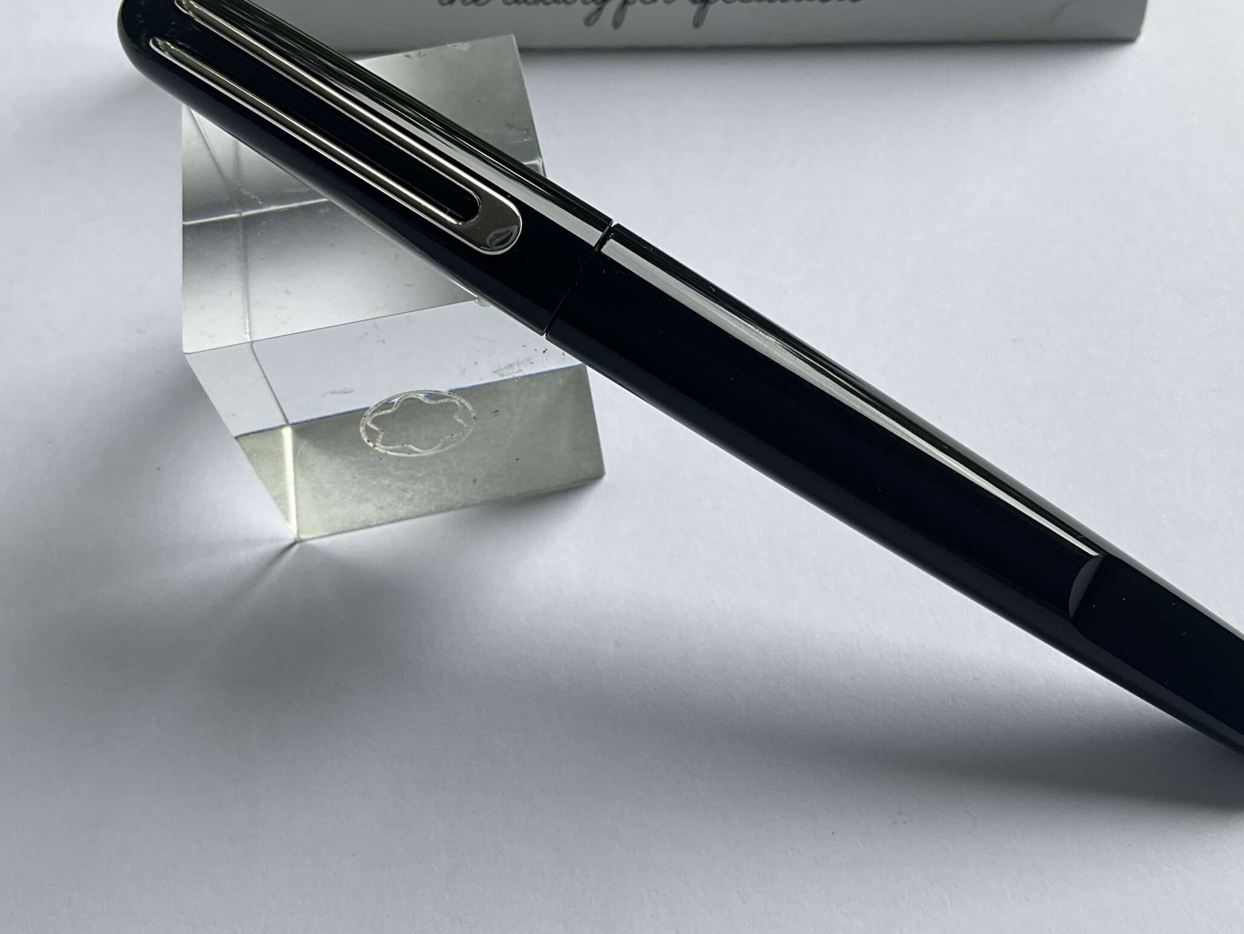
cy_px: 381
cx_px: 657
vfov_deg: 39.5
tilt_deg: -55.8
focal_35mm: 36
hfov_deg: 51.3
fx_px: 1294
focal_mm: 3
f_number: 1.8
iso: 16
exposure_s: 1/137
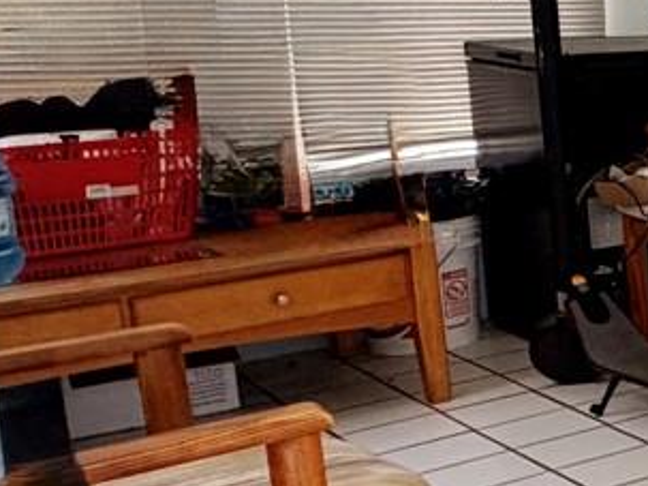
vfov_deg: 19.8
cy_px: 163
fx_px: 1385
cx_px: 1414
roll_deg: -0.8
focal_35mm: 74
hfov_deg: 16.7
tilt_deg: -8.0
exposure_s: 1/121
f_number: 2.2
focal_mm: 2.22
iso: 200
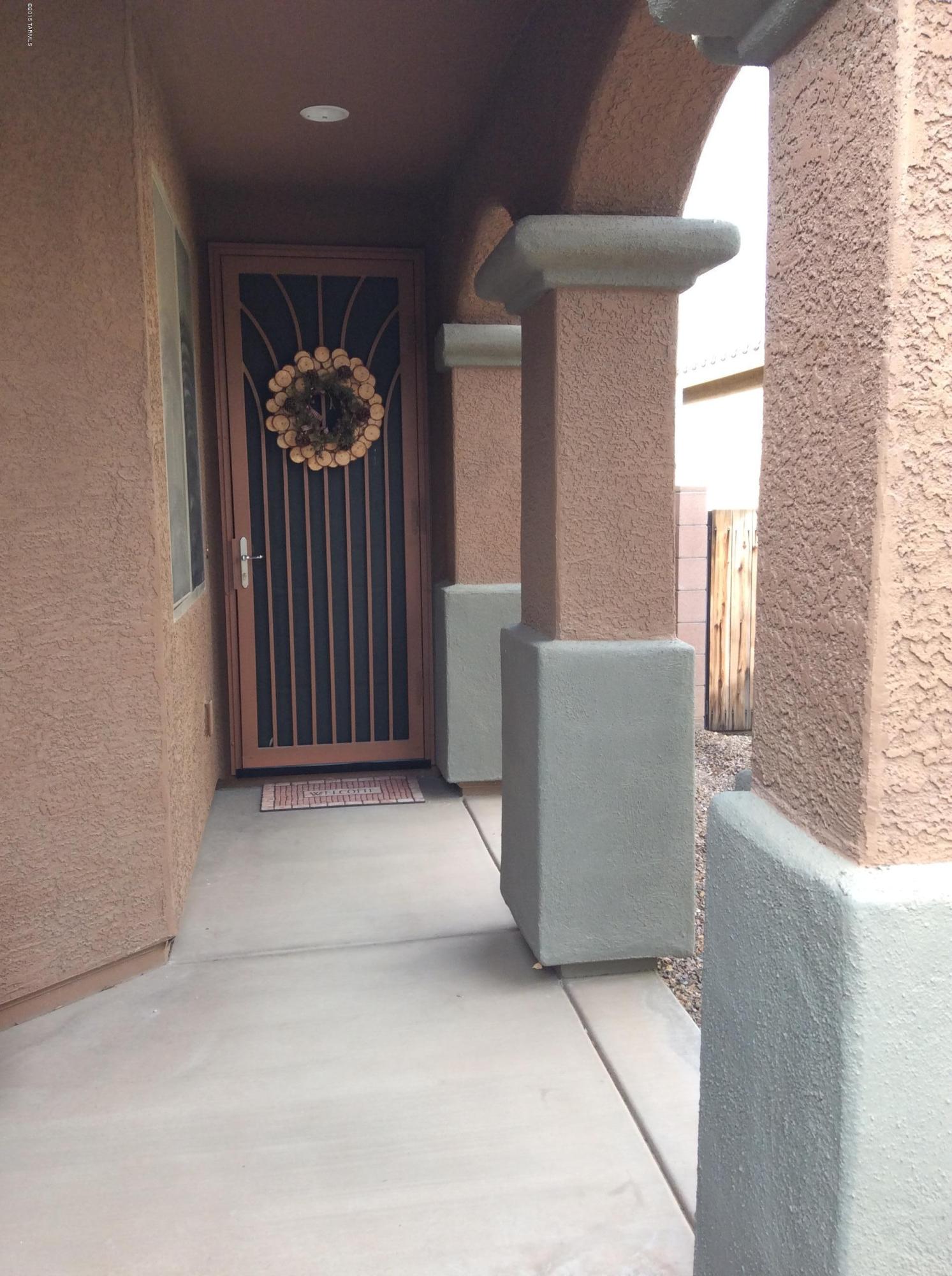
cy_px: 638
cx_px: 476
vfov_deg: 55.4
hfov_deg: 42.8
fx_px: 1214
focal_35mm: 33
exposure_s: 1/120
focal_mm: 3.3
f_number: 2.4
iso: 40
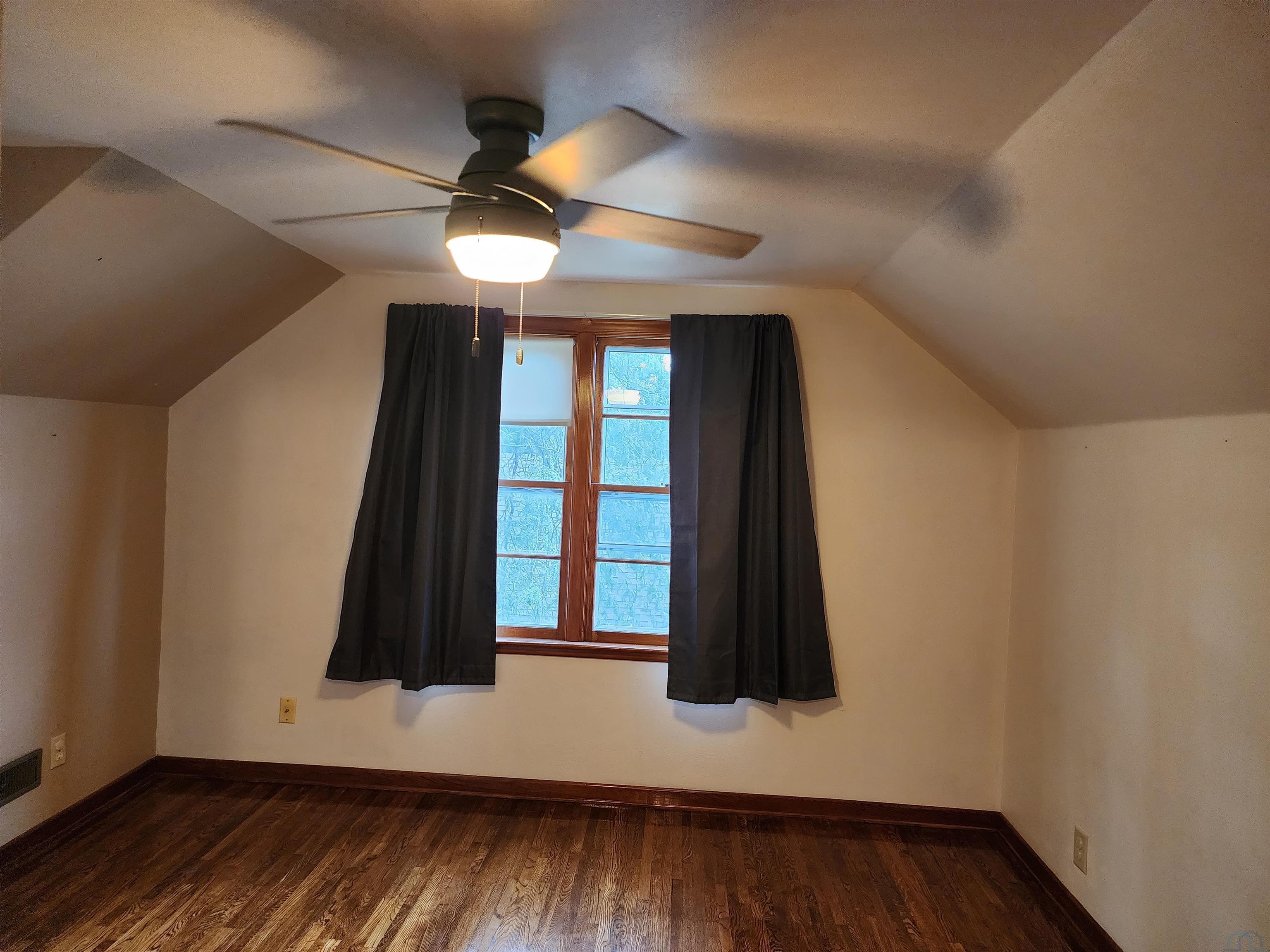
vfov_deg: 58.9
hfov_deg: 73.9
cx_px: 635
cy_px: 476
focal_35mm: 23
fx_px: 844
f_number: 1.8
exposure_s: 1/120
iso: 640
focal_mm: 6.4
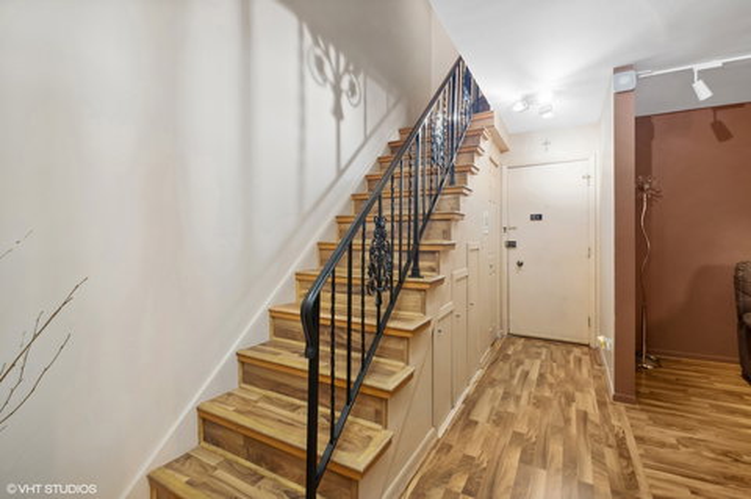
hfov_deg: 100.4
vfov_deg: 77.2
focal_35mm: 15
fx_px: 313
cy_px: 250
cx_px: 376
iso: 100
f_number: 11
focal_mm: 10
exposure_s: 1
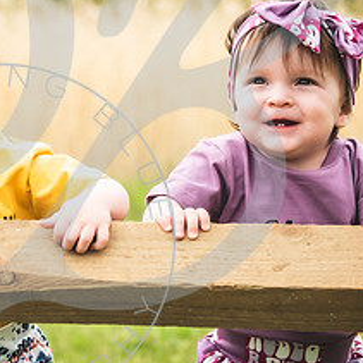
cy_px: 95
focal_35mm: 113
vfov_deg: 15.4
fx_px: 1341
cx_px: 84
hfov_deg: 15.3
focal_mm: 48
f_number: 2.8
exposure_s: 1/800
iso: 100
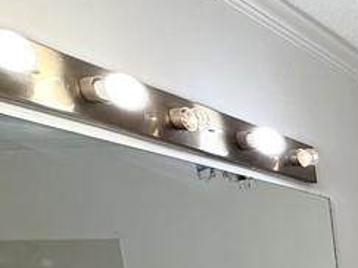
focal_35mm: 59
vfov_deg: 20.7
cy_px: 415
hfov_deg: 20.9
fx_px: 610
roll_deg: +1.9
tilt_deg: -11.6
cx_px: 660
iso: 80
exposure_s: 1/120
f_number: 2.2
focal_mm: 2.22
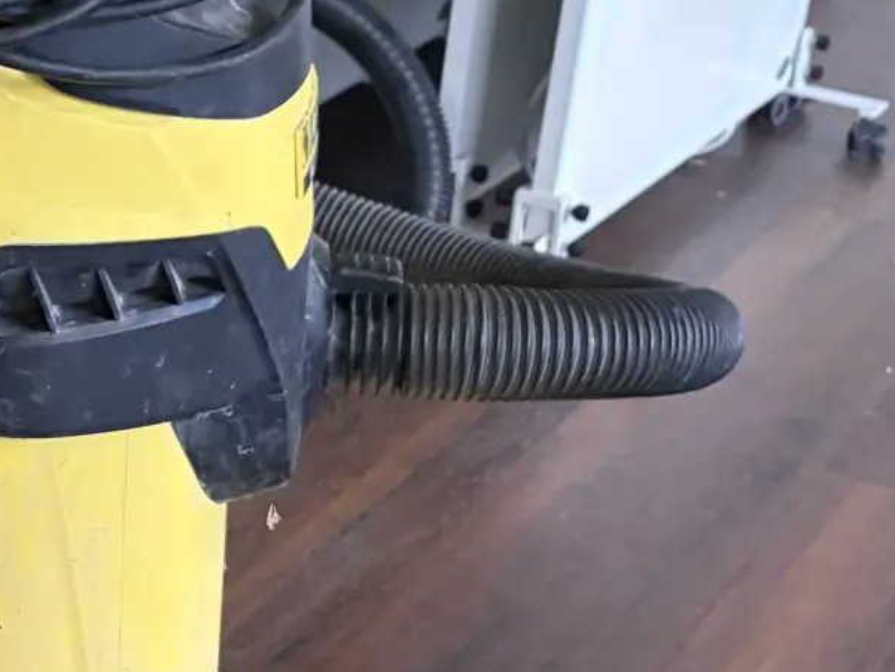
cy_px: 450
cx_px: -127
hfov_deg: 22.1
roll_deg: +0.5
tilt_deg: -26.8
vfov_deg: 17.7
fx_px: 2146
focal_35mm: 83
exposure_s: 1/33
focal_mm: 5.96
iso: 500
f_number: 1.6
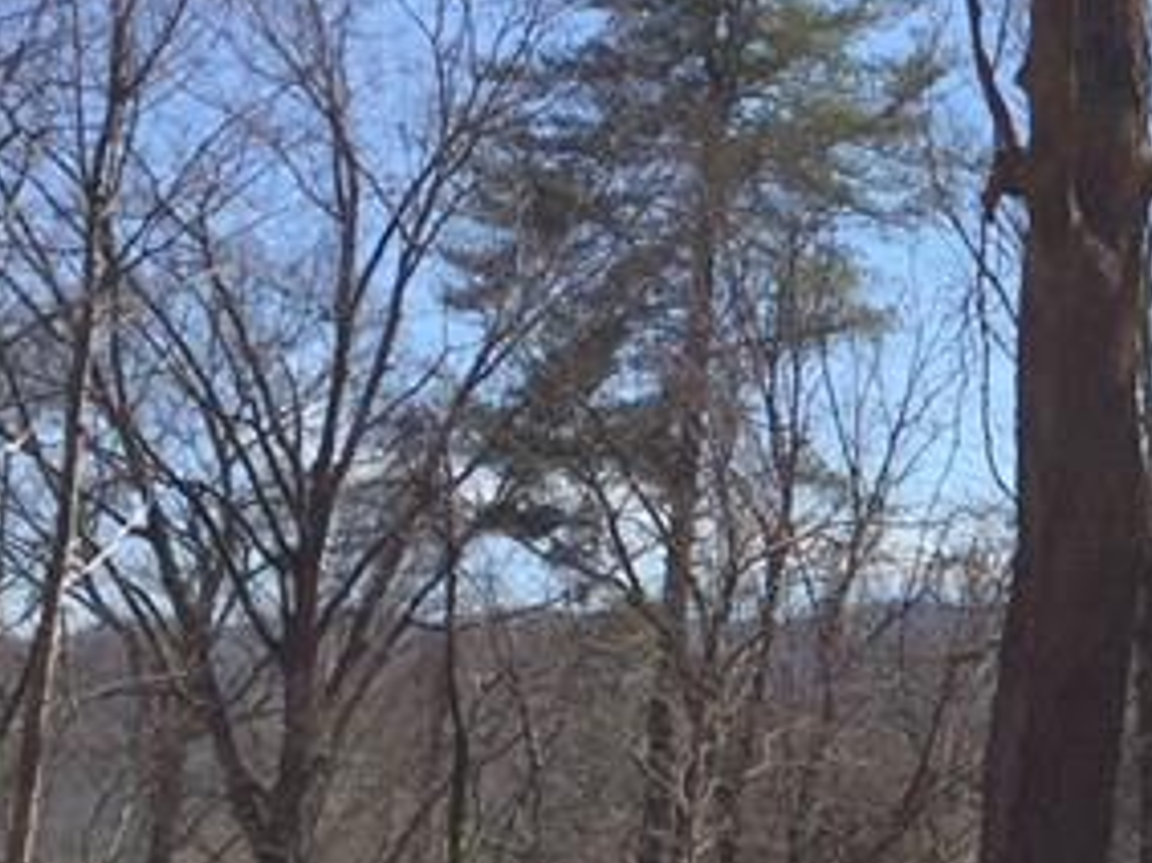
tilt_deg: +8.2
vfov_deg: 14.1
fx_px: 3493
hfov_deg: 17.1
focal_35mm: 105
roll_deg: -3.0
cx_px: 1685
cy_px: 537
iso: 32
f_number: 2.2
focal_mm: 4.15
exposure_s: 1/1799
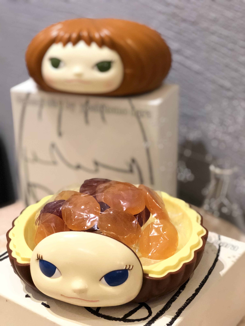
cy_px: 163
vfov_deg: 33.8
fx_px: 538
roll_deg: +1.4
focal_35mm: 57
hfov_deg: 25.7
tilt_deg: -22.2
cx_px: 122
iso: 500
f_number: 2.8
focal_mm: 6.6
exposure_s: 1/30
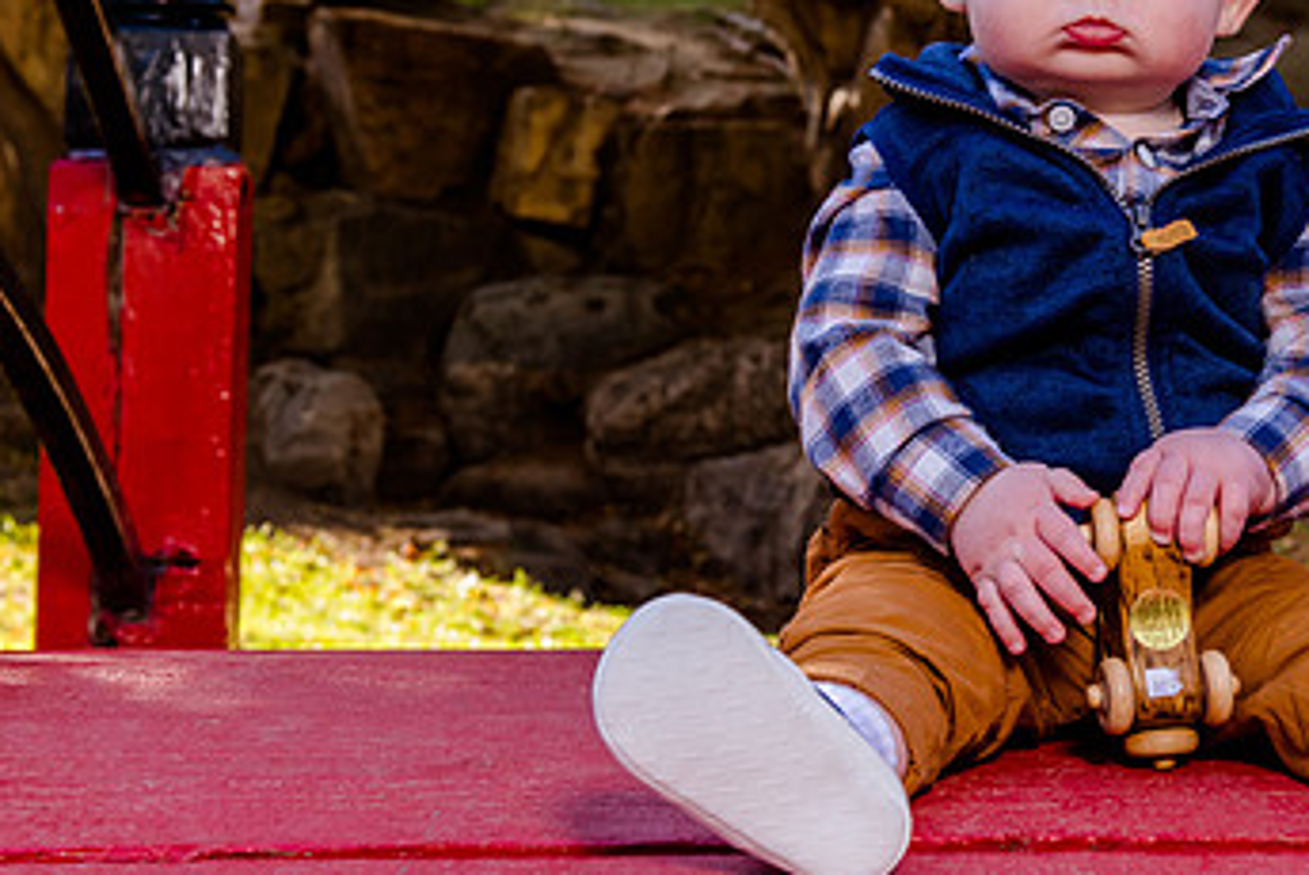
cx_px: 1128
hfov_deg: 18.3
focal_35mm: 110
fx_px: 4003
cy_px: 94
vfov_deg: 12.4
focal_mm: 48
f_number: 7.1
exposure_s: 1/160
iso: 500
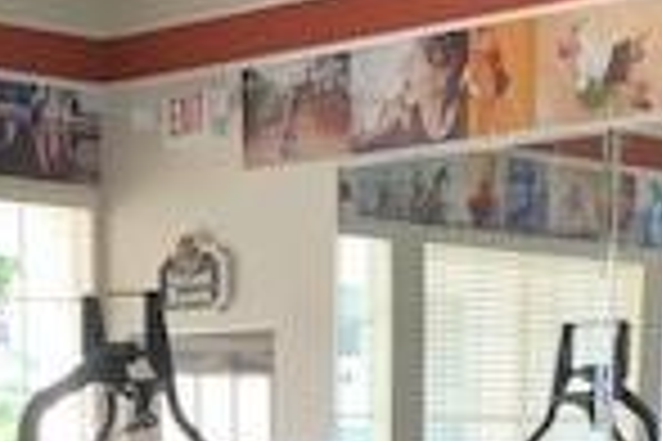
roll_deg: +1.7
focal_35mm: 118
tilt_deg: -9.1
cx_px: 302
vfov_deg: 10.7
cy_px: 855
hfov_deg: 17.3
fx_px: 2170
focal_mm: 4.25
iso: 100
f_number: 1.8
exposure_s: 1/88
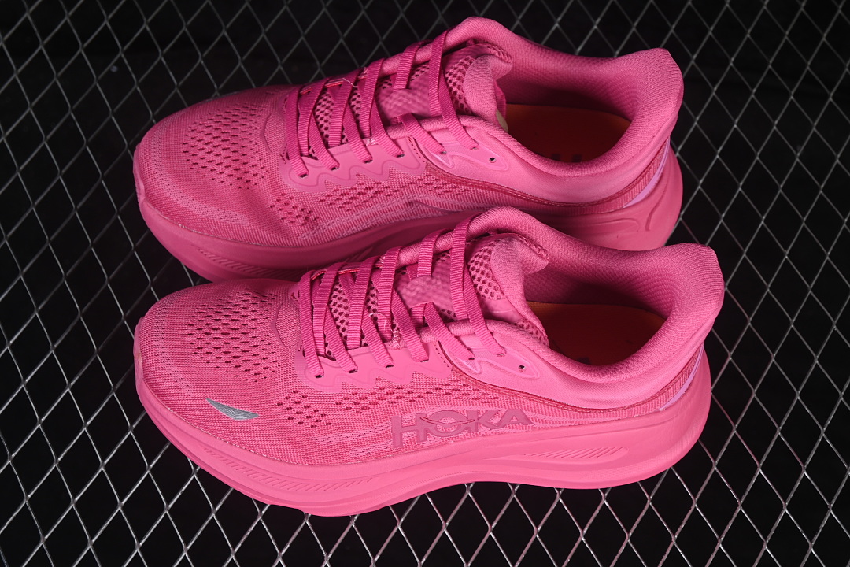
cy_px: 284
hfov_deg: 27.0
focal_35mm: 75
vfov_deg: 18.2
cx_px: 425
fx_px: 1771
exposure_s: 1/80
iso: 160
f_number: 7.1
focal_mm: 50
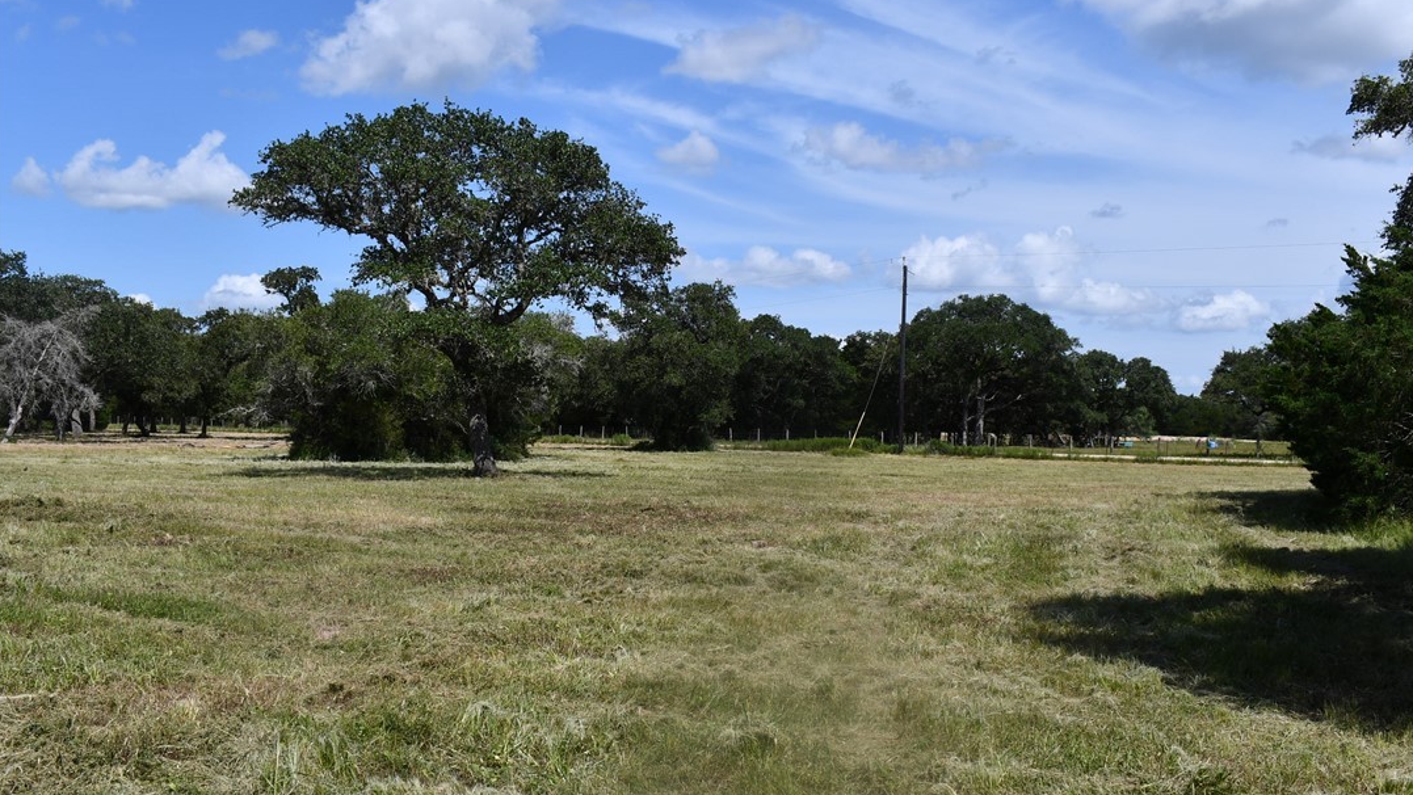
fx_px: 1424
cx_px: 707
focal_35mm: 38
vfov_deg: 31.2
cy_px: 417
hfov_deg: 52.8
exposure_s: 1/400
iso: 100
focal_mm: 18
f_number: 10
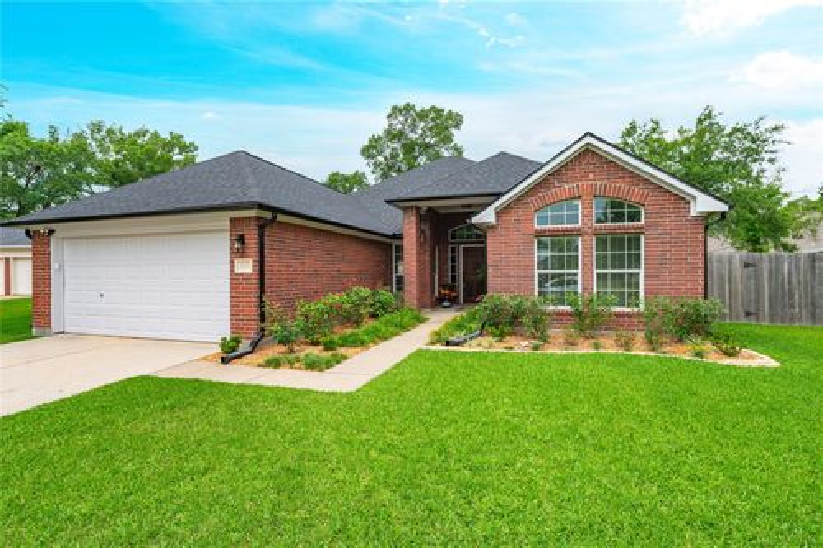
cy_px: 274
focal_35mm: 17
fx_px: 388
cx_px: 412
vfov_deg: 70.4
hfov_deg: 93.3
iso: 100
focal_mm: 17
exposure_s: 1/125
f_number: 10
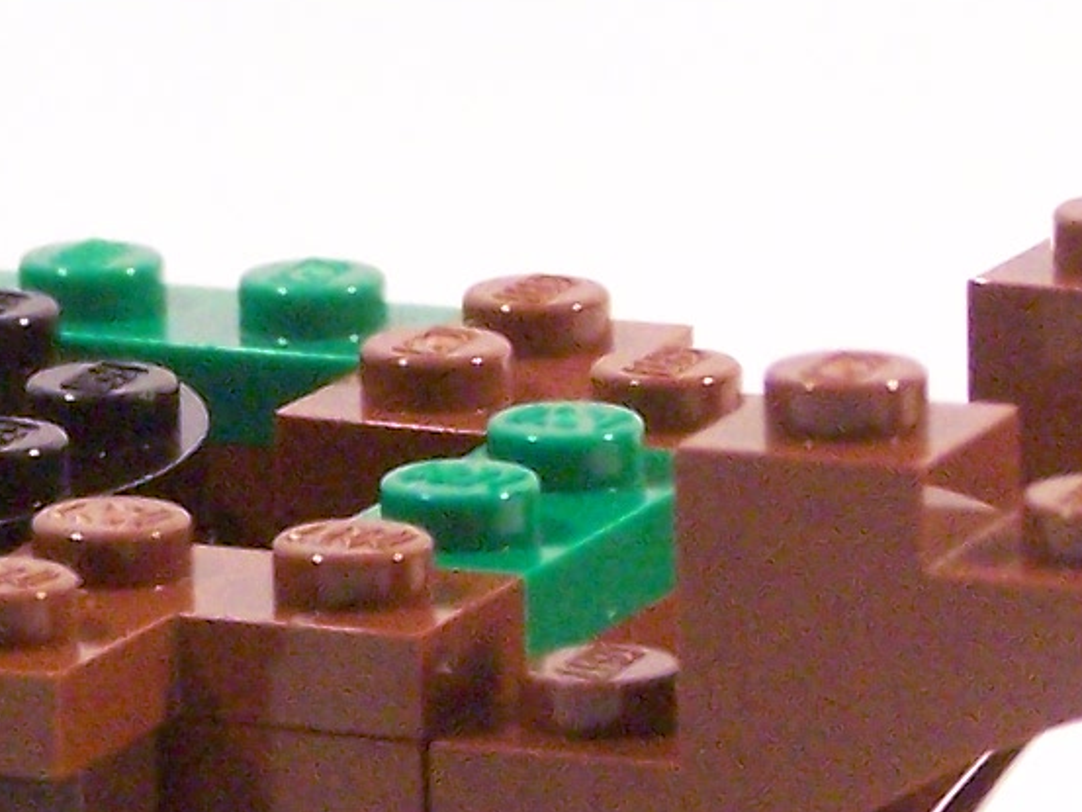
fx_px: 11943
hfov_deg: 5.2
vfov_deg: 3.9
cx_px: -305
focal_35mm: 382
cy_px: 734
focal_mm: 13.7
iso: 400
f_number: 3.6
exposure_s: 1/30
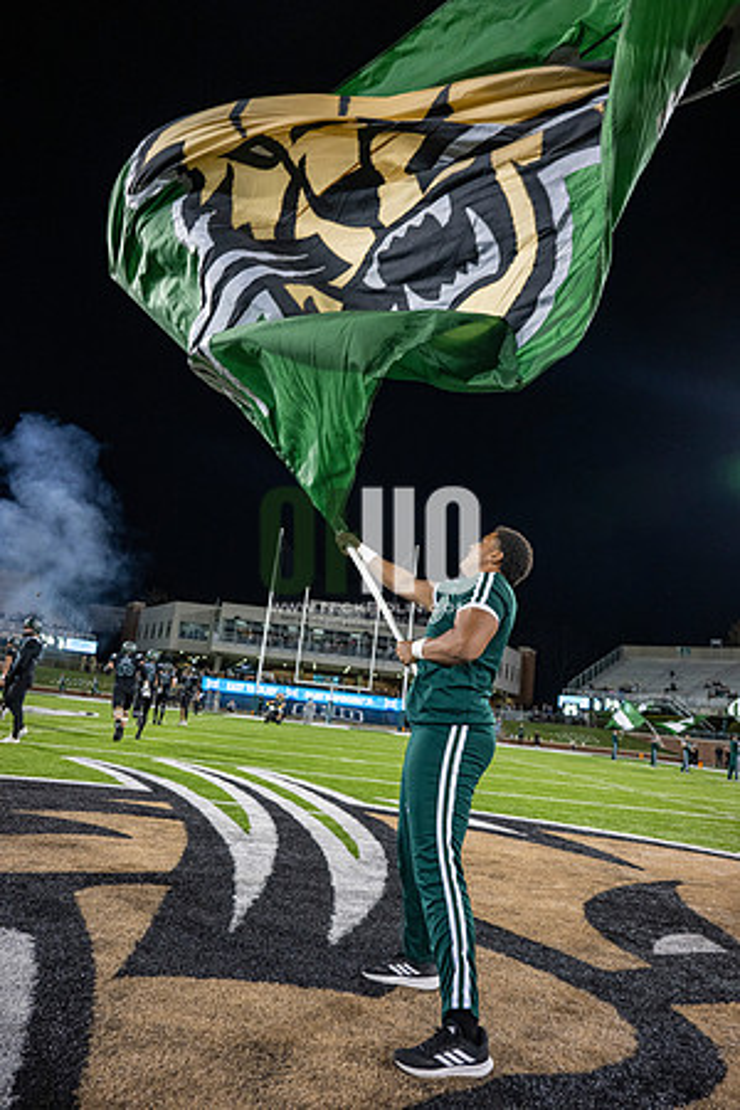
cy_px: 555
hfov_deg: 53.1
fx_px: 740
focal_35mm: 24
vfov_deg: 73.7
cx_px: 370
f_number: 3.2
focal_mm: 24
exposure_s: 1/500
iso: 1250
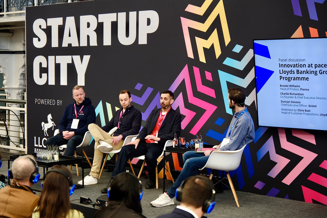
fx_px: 654
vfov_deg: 18.9
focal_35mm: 72
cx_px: 164
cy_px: 109
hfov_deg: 28.1
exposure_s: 1/125
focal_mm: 48.2
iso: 400
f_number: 2.8
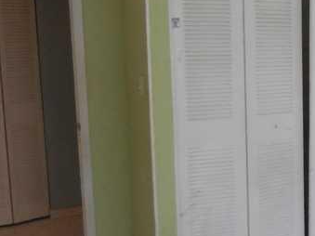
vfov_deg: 24.8
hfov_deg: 30.9
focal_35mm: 59
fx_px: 537
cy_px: 119
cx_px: 296
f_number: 3.1
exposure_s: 1/30
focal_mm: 4.5
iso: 400
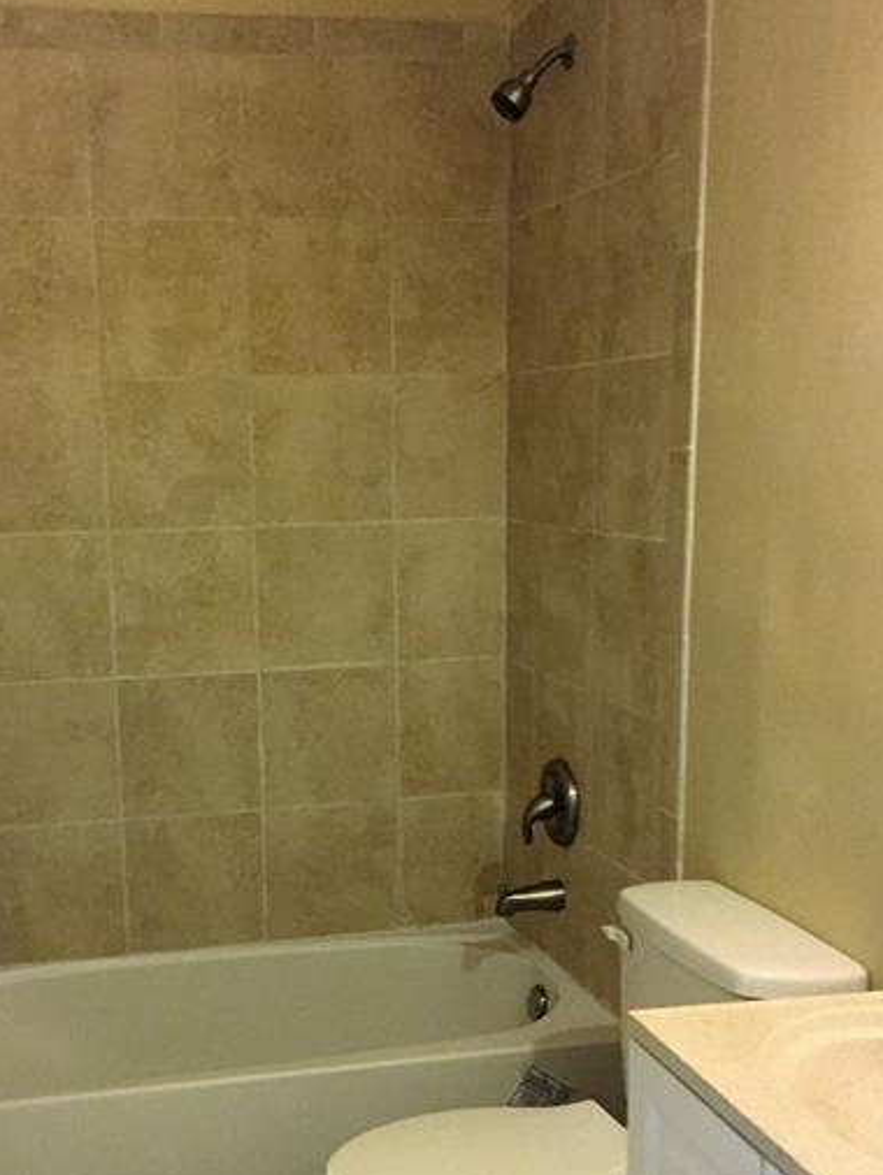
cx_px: 293
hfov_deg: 32.6
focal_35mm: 44
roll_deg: +0.6
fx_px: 1495
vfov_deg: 42.6
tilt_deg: -8.1
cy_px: 743
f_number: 2.2
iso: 250
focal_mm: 4.15
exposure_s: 1/15
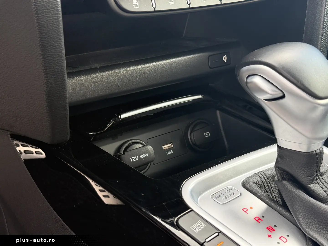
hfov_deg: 39.7
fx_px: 455
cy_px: 123
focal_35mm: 48
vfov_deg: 30.3
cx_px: 164
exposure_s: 1/60
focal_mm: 6.76
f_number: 1.78
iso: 200
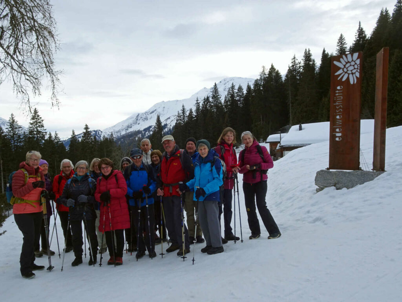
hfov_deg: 60.0
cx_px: 201
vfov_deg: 46.8
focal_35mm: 30
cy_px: 151
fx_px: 348
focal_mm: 5.09
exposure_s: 1/640
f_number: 3.5
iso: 80
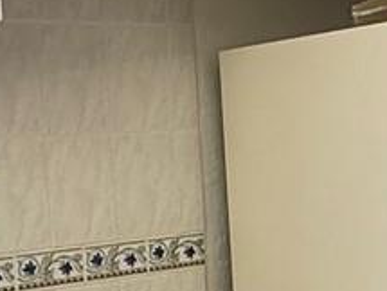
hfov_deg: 18.8
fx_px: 1165
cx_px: 122
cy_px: 260
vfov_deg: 14.1
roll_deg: +2.7
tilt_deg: -5.2
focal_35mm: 104
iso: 200
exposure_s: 1/120
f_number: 2.2
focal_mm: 2.22
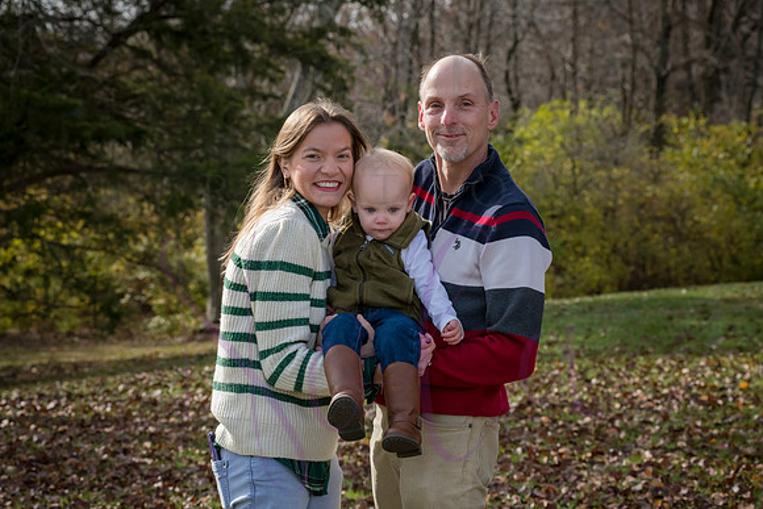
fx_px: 1950
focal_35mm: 92
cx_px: 382
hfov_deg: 22.1
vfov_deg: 14.9
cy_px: 254
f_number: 7.1
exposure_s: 1/500
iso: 400
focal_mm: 92
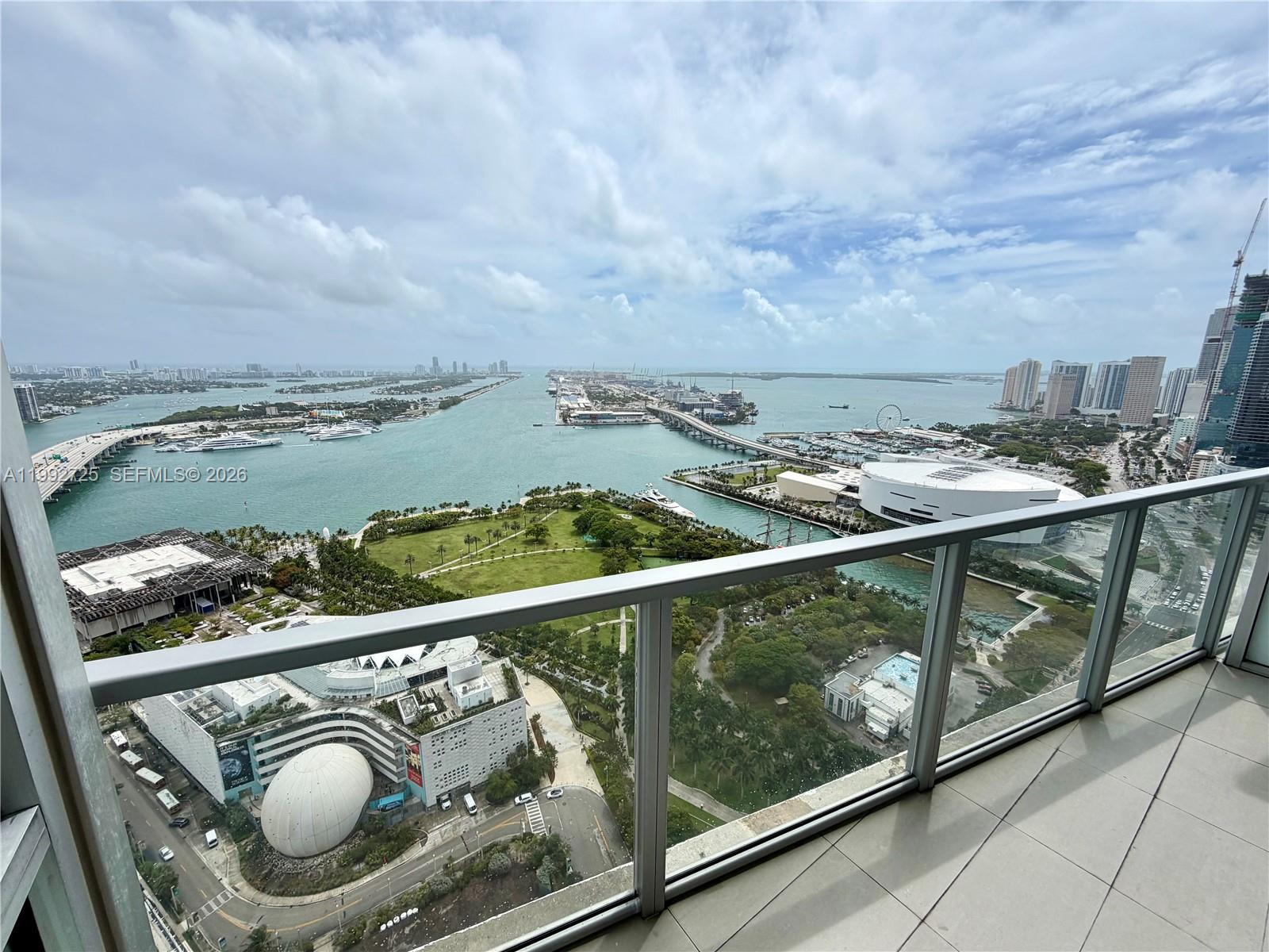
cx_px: 634
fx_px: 513
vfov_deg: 85.7
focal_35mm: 14
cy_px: 476
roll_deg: -0.7
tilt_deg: -13.9
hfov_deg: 102.1
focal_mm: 2.22
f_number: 2.2
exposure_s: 1/1534
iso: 20
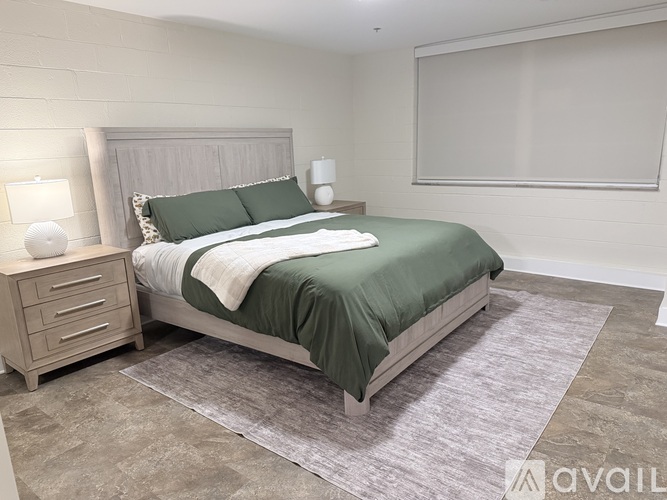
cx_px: 334
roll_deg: +1.9
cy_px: 250
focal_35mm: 24
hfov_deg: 71.6
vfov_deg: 56.8
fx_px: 462
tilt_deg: -12.8
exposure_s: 1/60
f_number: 1.78
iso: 400
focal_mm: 6.76
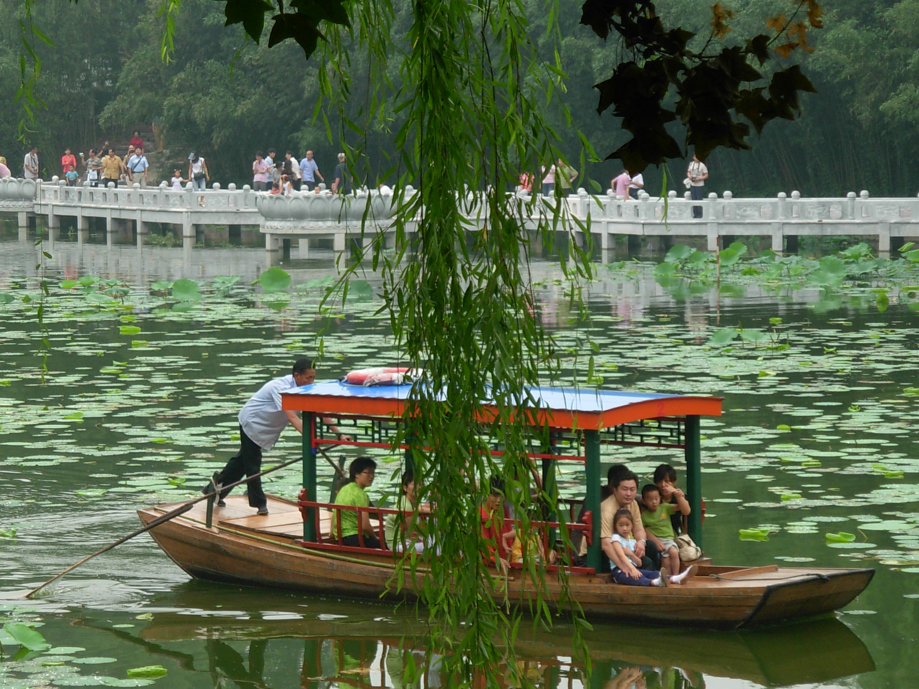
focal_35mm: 172
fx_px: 4566
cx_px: 353
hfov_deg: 11.5
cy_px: 367
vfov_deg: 8.6
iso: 79
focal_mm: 21.8
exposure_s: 1/144
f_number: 4.4
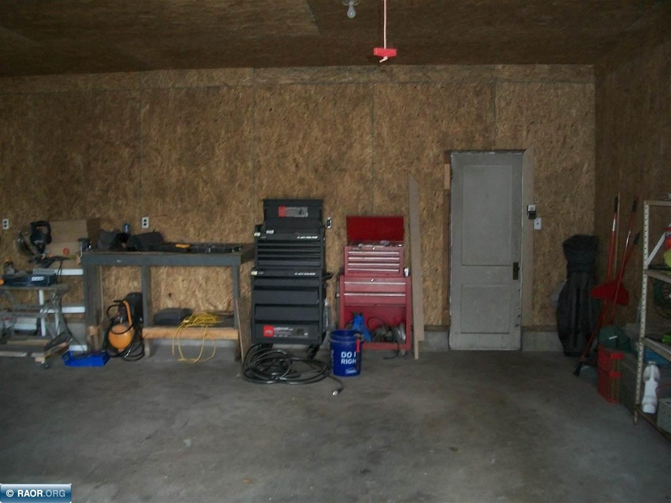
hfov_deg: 56.8
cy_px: 252
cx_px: 336
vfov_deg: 44.2
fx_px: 620
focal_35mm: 32
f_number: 2.9
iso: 240
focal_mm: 5.7
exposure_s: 1/60
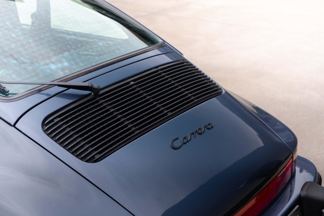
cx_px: 162
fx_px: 630
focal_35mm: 70
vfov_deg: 19.5
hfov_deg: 28.8
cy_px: 108
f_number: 5.6
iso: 160
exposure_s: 1/40
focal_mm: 70
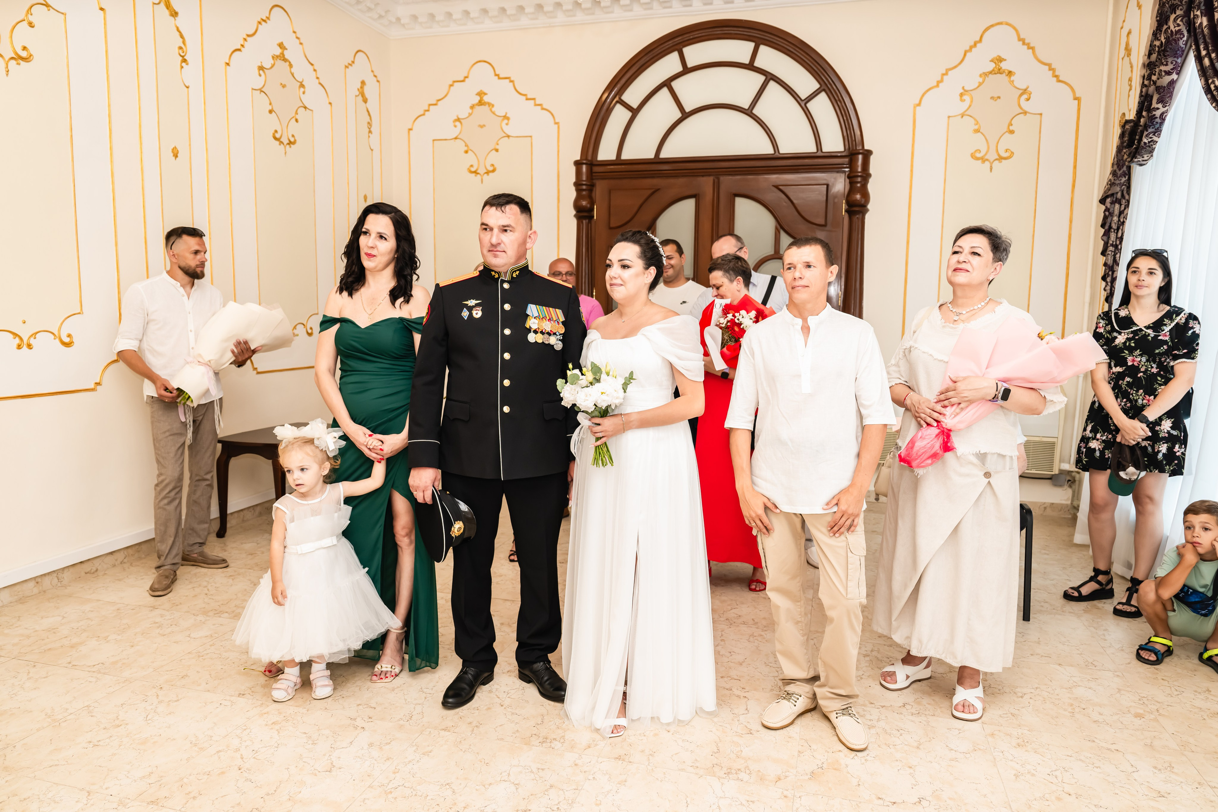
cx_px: 609
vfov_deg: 53.1
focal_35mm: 24
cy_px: 406
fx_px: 812
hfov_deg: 73.7
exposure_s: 1/250
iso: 500
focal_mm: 24
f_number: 3.5
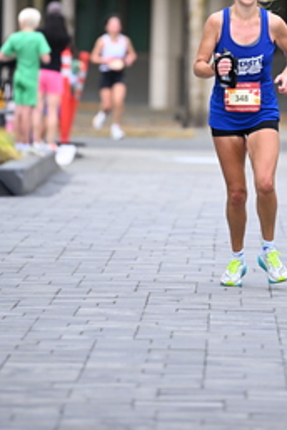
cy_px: 15
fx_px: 5106
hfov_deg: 3.2
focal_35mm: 427
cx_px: 229
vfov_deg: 4.8
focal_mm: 200
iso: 1000
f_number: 2.8
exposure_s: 1/1600
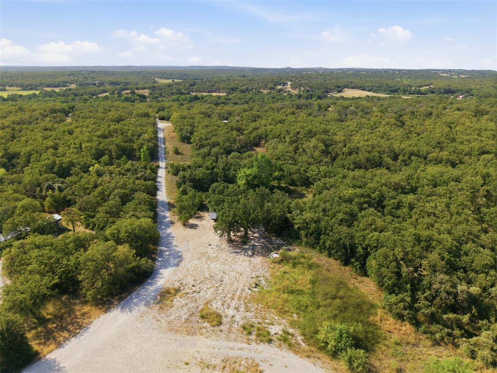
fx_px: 345
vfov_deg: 56.8
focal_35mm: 24
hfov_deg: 71.6
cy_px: 186
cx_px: 248
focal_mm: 8.7
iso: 170
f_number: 1.8
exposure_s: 1/160
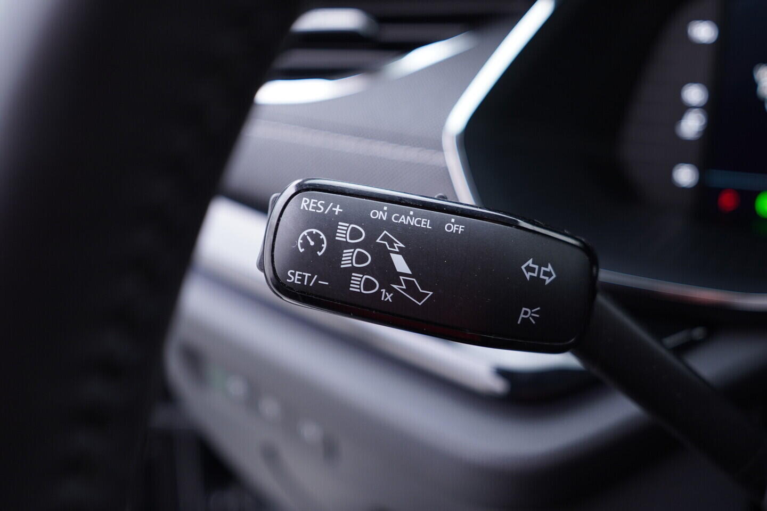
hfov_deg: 53.1
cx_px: 384
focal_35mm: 36
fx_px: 767
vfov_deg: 36.9
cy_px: 256
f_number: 2.8
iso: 250
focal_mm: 24
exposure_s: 1/40
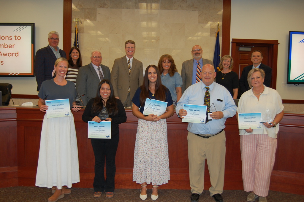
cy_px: 101
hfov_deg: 55.1
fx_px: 291
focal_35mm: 34
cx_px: 152
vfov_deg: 38.3
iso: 400
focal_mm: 23
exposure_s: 1/60
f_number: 3.8
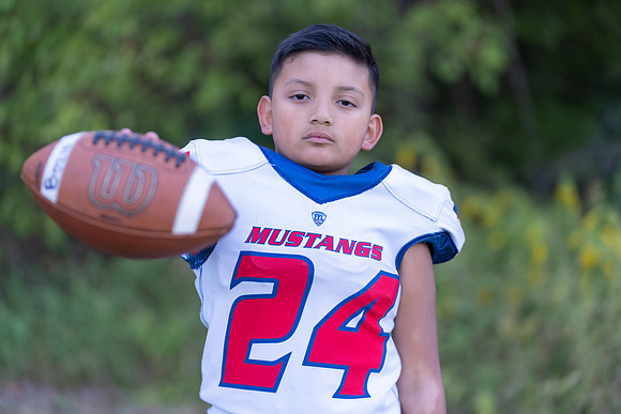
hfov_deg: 17.6
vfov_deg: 11.8
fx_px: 2001
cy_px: 207
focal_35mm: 116
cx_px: 310
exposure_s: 1/320
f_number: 2.8
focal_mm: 116
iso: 400
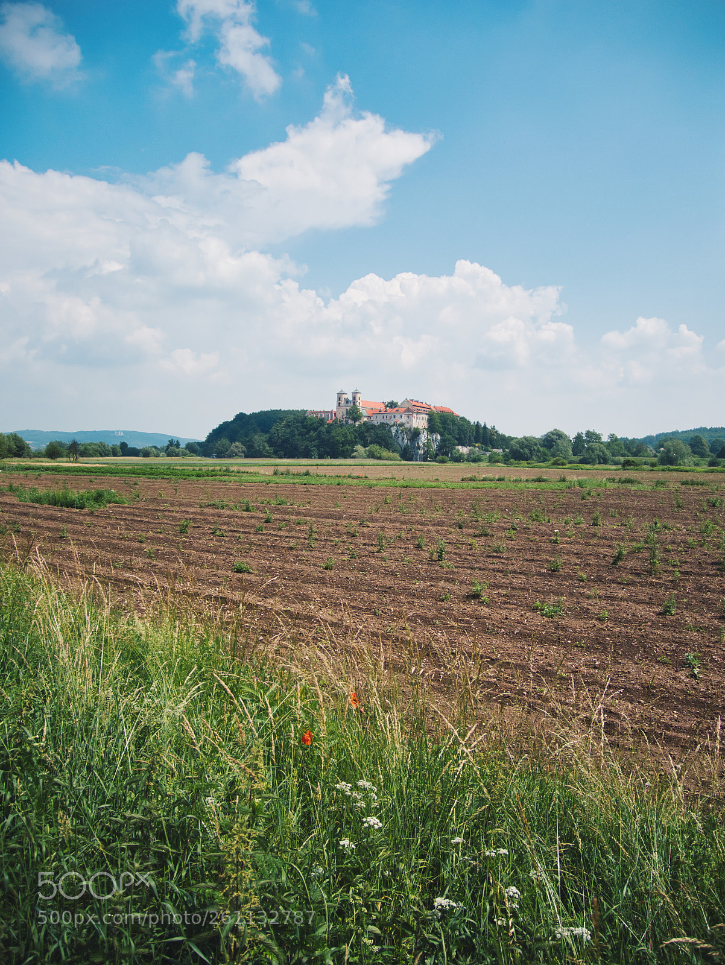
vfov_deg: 71.6
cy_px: 482
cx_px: 362
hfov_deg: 56.9
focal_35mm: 24
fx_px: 669
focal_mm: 12
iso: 200
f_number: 3.5
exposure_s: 1/3200
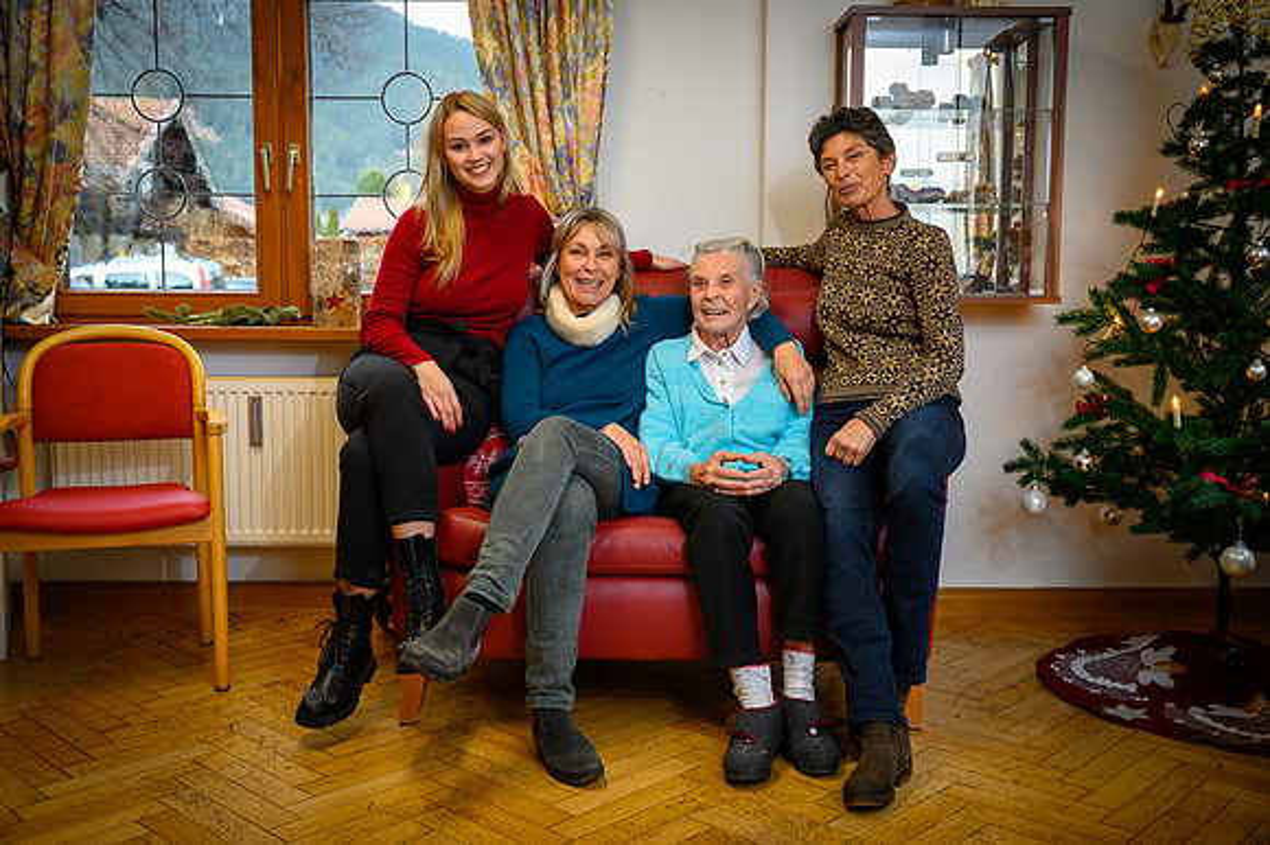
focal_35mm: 34
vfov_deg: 38.8
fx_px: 1199
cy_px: 422
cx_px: 635
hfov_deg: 55.8
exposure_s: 1/100
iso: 800
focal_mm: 34
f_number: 4
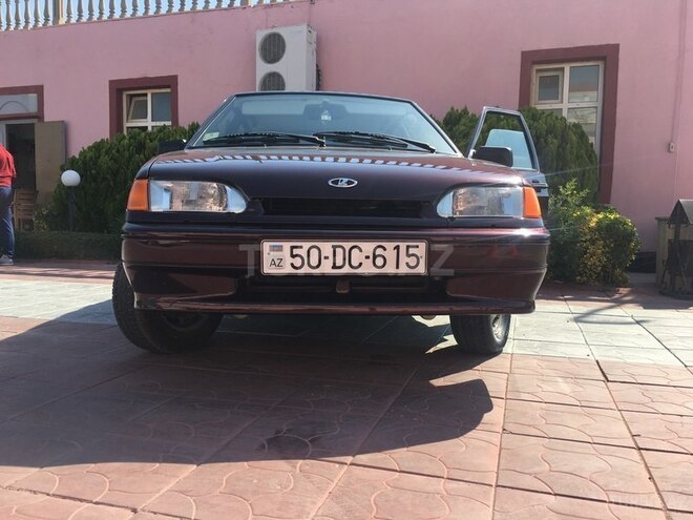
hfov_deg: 61.7
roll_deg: -1.1
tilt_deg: -3.4
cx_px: 346
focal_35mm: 29
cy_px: 260
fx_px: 581
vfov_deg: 48.2
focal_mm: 4.15
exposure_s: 1/938
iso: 25
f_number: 2.2
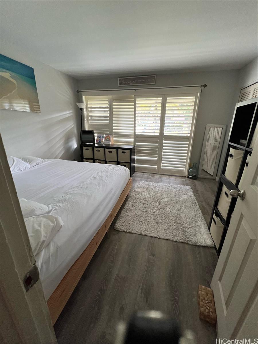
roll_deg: -1.7
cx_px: 129
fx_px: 129
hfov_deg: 89.9
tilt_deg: -18.9
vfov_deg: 106.2
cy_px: 172
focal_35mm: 13
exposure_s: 1/60
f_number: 1.8
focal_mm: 1.57
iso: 160
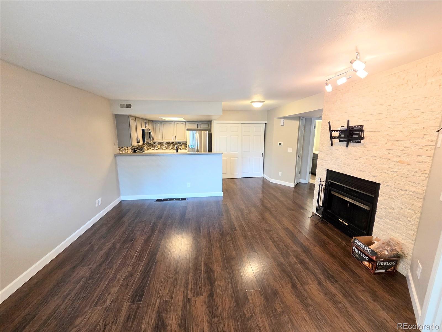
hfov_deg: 106.2
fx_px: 166
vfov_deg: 89.9
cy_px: 166
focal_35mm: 13
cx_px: 221
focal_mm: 2.2
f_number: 2.2
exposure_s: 1/60
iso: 320
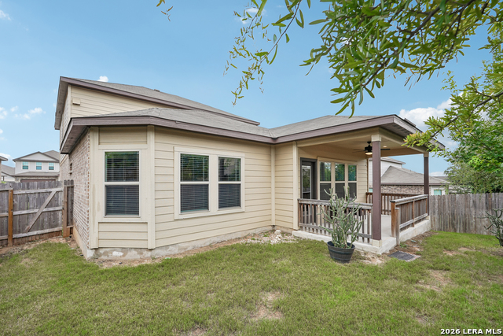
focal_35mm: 16
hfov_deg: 96.7
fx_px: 224
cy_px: 168
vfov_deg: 73.8
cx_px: 252
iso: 100
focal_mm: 16
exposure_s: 1/125
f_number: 8
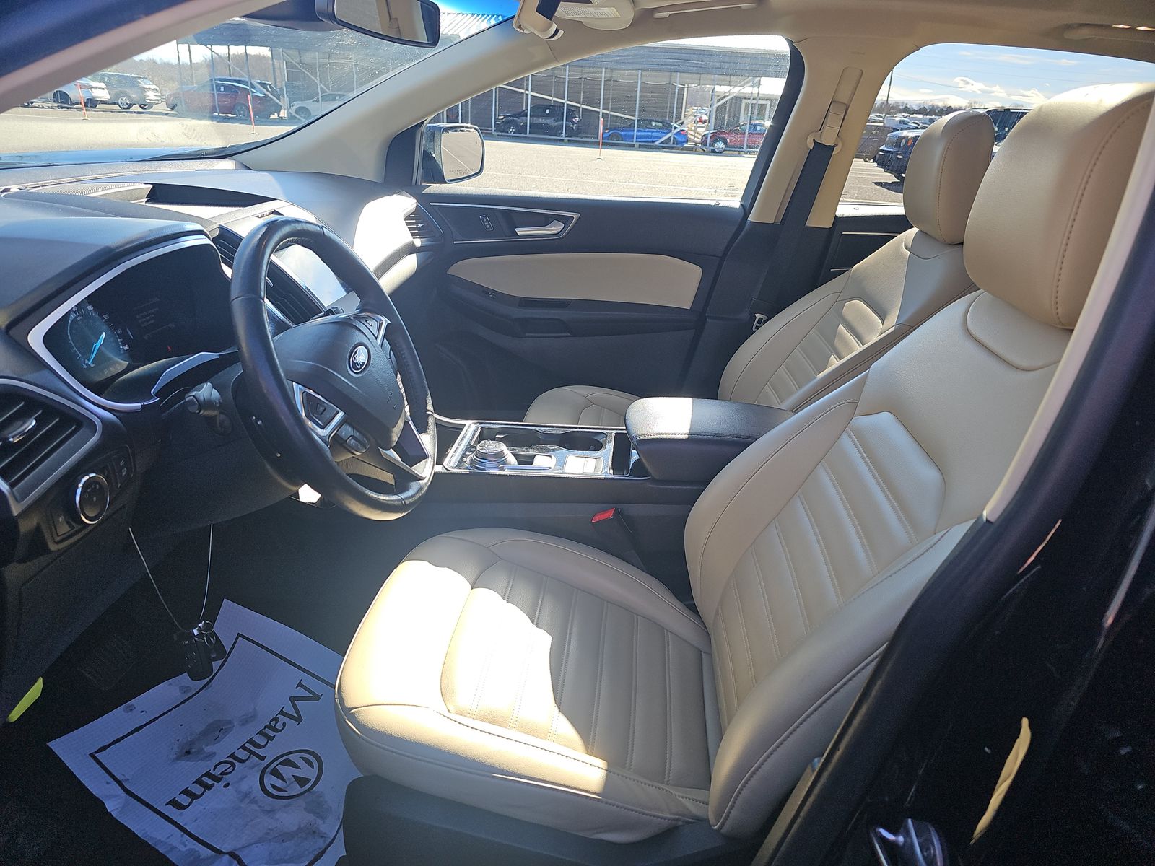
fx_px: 767
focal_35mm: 23
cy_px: 433
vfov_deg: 58.9
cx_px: 578
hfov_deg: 73.9
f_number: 1.7
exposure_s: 1/119
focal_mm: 6.3
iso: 56
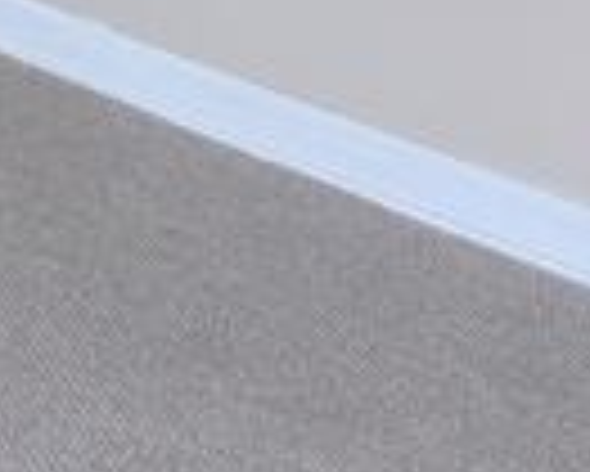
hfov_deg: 9.5
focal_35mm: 183
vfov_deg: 7.3
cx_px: -770
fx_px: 3198
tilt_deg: -3.4
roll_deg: -0.3
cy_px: -1025
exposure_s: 1/120
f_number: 1.78
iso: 250
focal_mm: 6.76
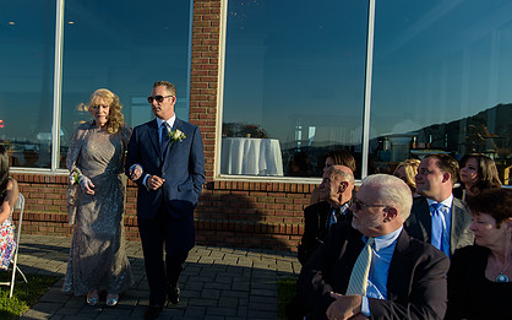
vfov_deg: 31.2
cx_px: 160
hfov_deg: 47.2
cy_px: 171
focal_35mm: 41
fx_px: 572
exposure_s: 1/1600
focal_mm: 29
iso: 200
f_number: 3.2
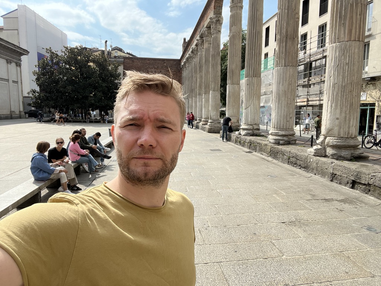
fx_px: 253
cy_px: 143
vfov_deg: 58.9
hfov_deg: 73.9
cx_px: 190
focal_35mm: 23
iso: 32
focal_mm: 2.71
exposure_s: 1/857
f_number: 2.2
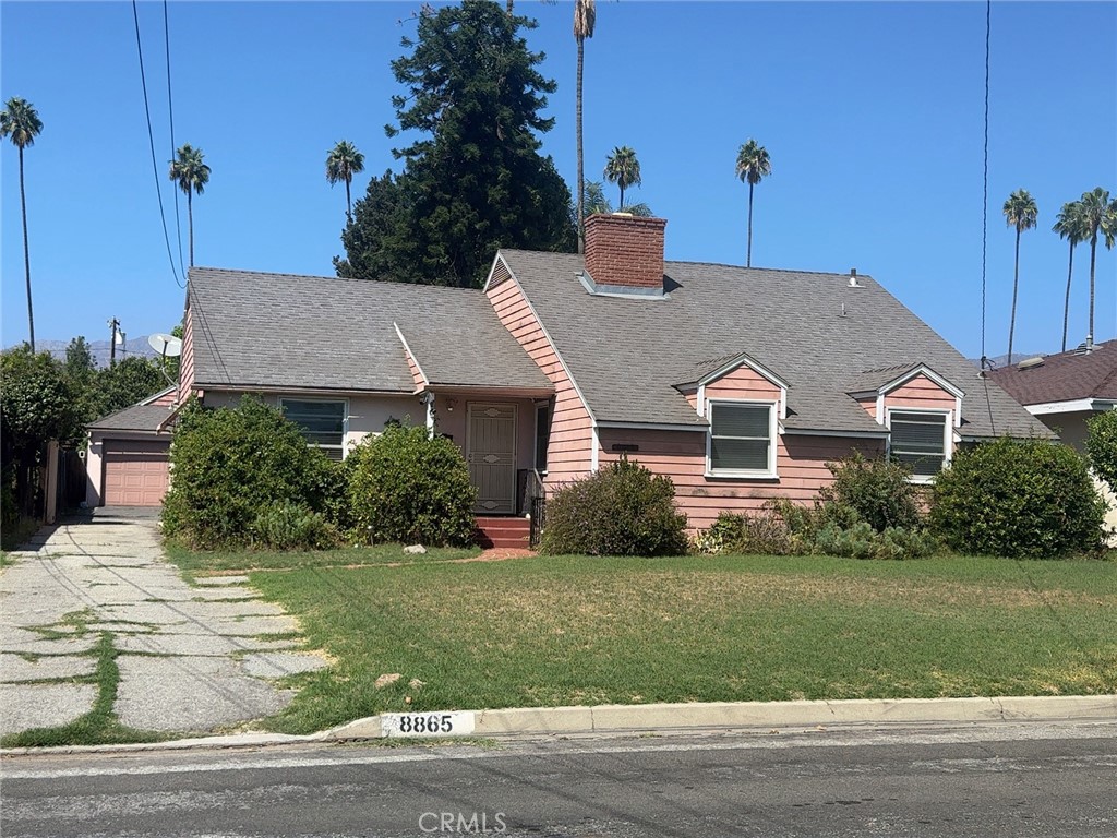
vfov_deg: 33.6
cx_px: 558
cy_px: 419
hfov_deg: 43.9
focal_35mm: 43
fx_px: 1388
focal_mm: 6.76
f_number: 1.78
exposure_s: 1/4608
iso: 80
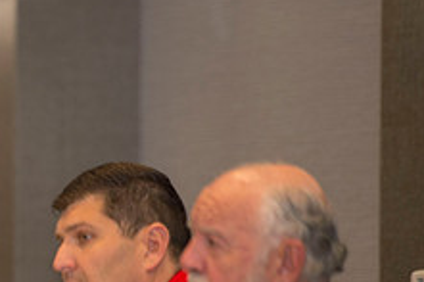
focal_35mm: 526
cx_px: -58
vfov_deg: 2.6
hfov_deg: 3.9
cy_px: 238
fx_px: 6190
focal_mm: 200
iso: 1250
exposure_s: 1/250
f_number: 2.8
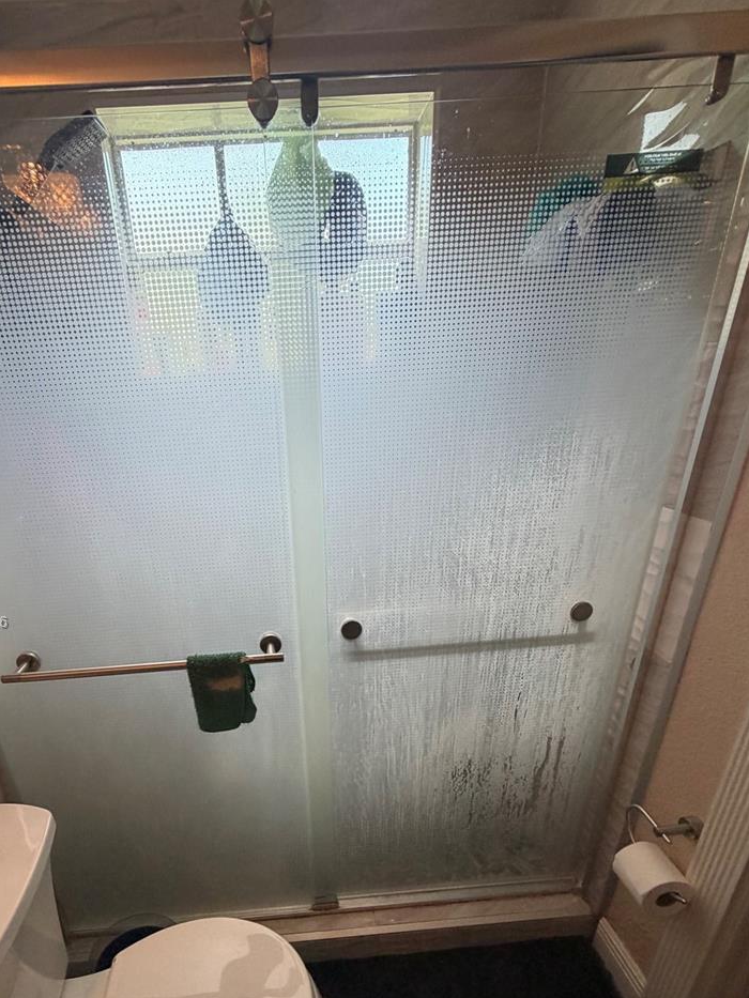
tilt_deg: -25.6
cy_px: 624
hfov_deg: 70.7
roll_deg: +4.0
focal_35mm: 18
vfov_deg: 86.0
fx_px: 519
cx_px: 291
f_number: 2.2
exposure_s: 1/120
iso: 200
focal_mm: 2.22
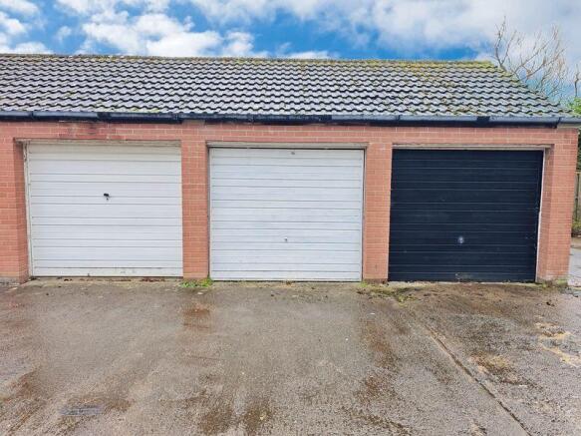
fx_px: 386
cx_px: 290
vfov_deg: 58.9
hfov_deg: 73.9
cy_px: 218
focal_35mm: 23
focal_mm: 8.72
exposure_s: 1/208
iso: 50
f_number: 2
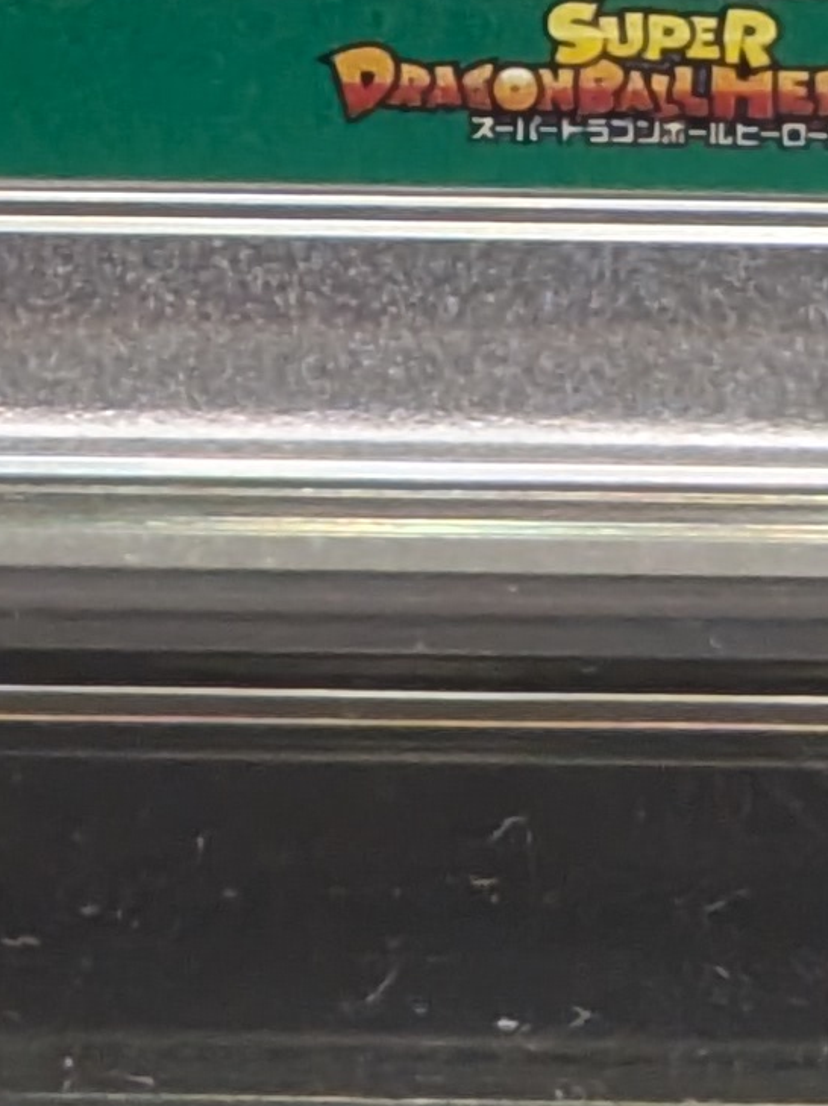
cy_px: -1308
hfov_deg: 5.5
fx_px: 8587
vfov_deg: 7.0
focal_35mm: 269
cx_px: 27
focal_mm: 4.53
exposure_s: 1/120
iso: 219
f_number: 1.7
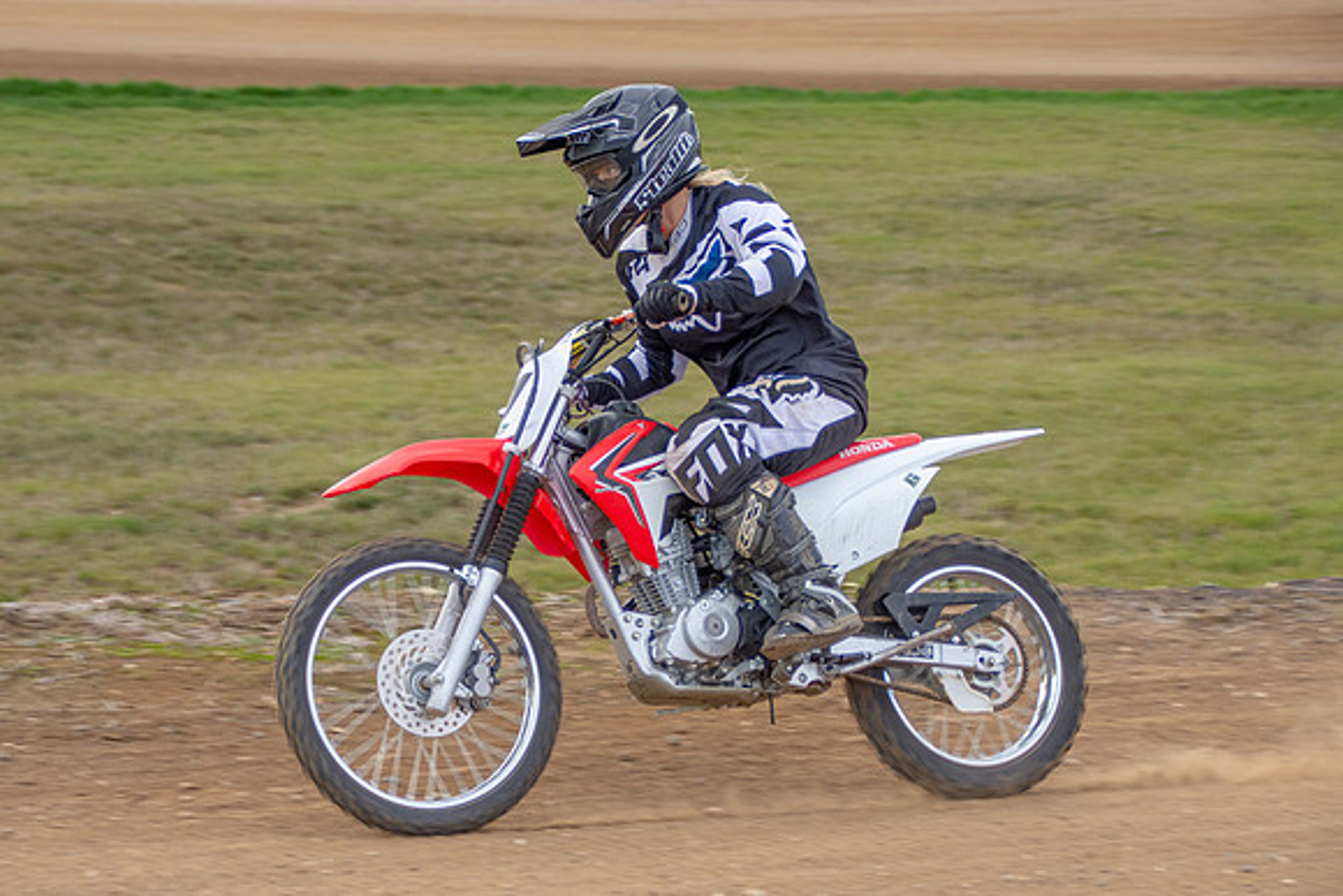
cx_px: 629
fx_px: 6401
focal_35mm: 172
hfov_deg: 12.0
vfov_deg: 8.0
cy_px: 420
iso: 400
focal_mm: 98
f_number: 6.3
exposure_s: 1/400
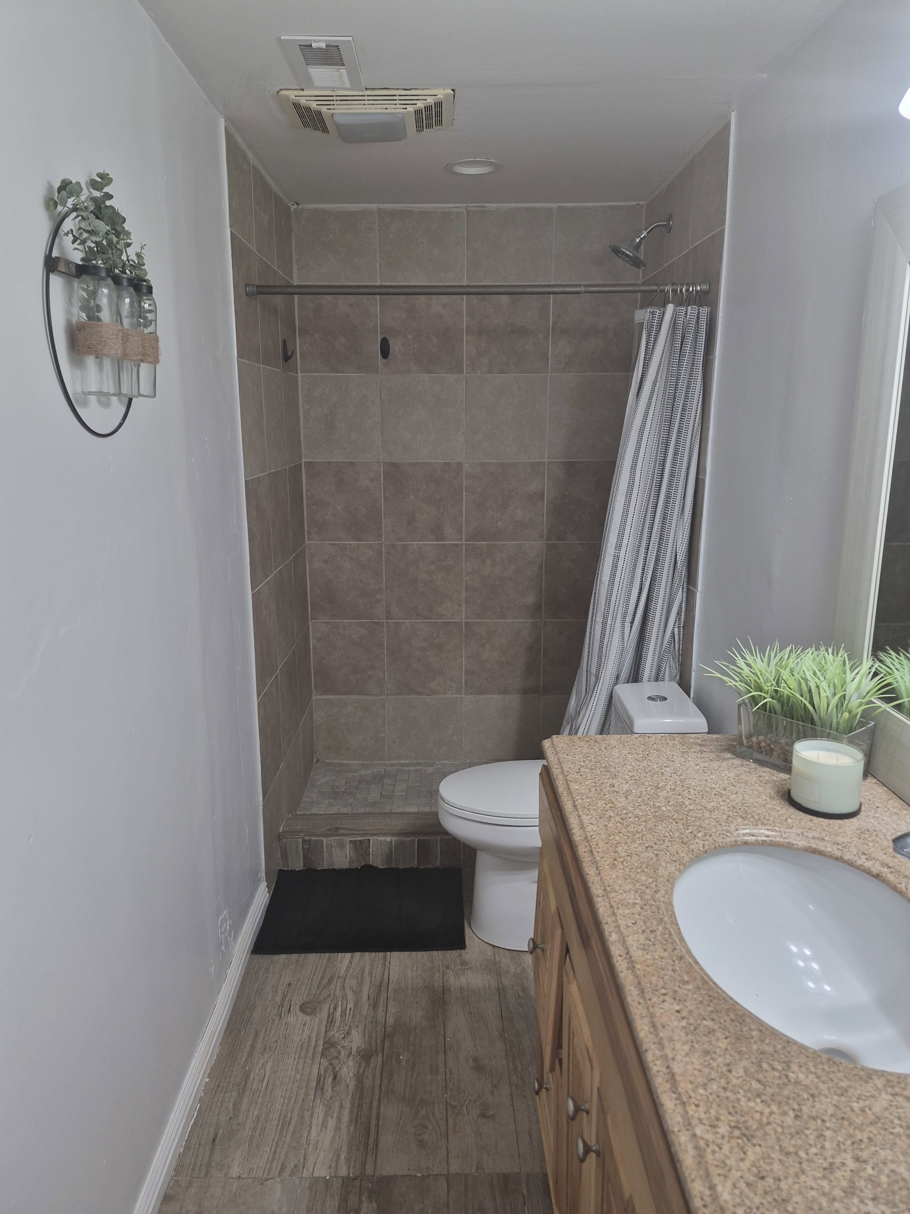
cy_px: 607
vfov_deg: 73.9
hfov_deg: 58.9
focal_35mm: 23
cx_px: 455
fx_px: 806
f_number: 1.8
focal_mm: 5.4
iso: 160
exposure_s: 1/120
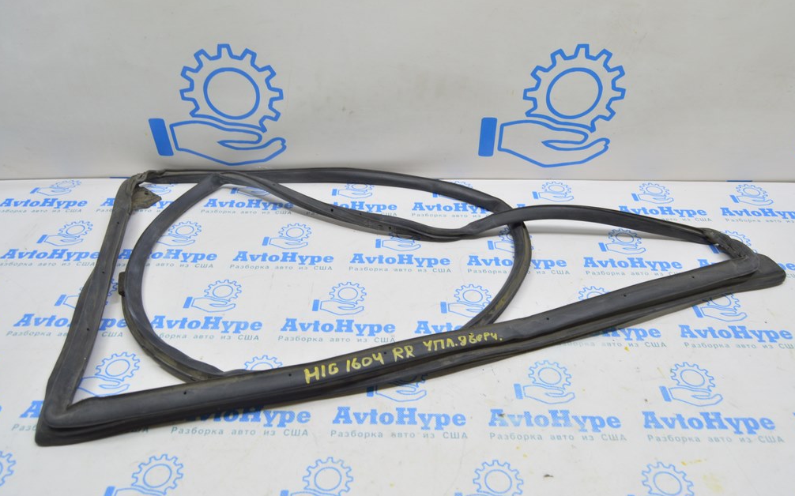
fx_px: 606
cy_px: 239
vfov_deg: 44.5
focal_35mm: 28
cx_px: 397
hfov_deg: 66.5
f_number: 5.6
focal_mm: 18
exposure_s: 1/20
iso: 400
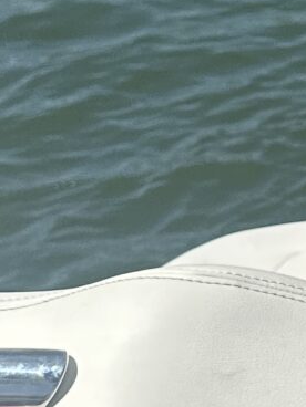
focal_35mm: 167
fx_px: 1968
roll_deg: -0.7
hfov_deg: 7.7
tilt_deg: -28.6
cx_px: 939
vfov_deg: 11.8
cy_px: 364
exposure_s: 1/4762
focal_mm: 6.86
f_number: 1.78
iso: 80
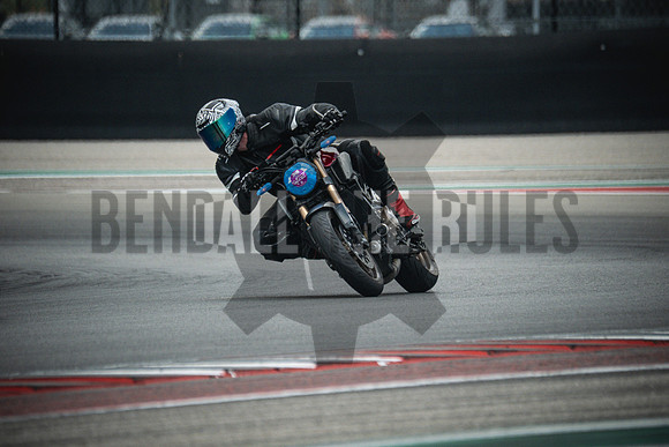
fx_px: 11152
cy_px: 224
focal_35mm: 600
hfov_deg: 3.4
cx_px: 334
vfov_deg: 2.3
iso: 1600
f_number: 5.6
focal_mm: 400
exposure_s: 1/1600
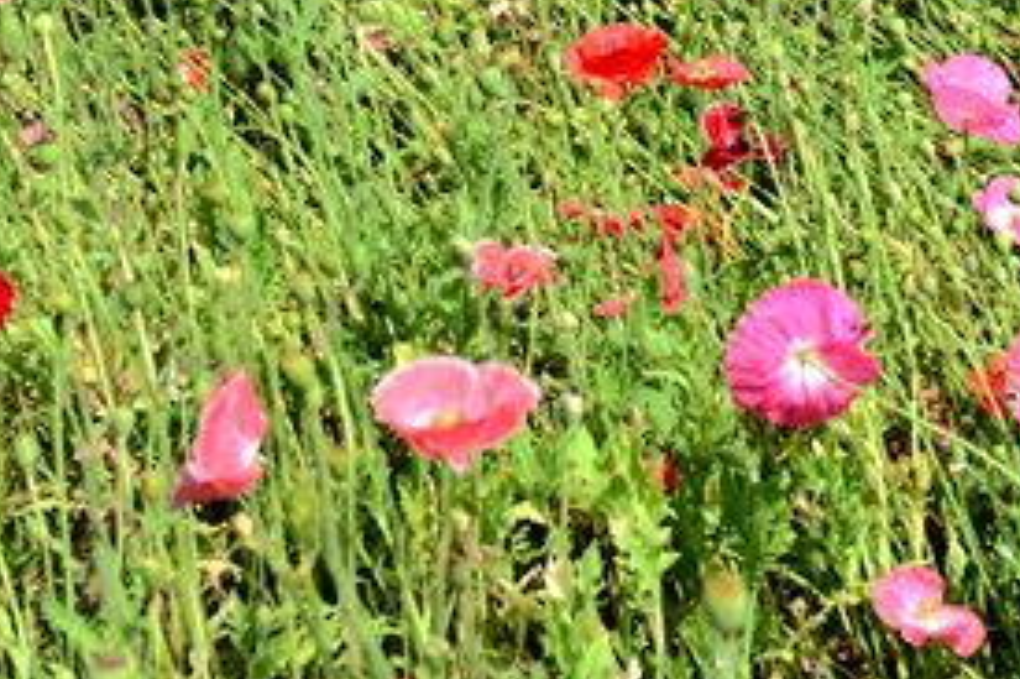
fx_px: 4445
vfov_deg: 8.3
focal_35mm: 157
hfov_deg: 13.1
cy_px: -649
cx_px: 742
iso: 2500
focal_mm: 36
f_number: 8
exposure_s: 1/5000
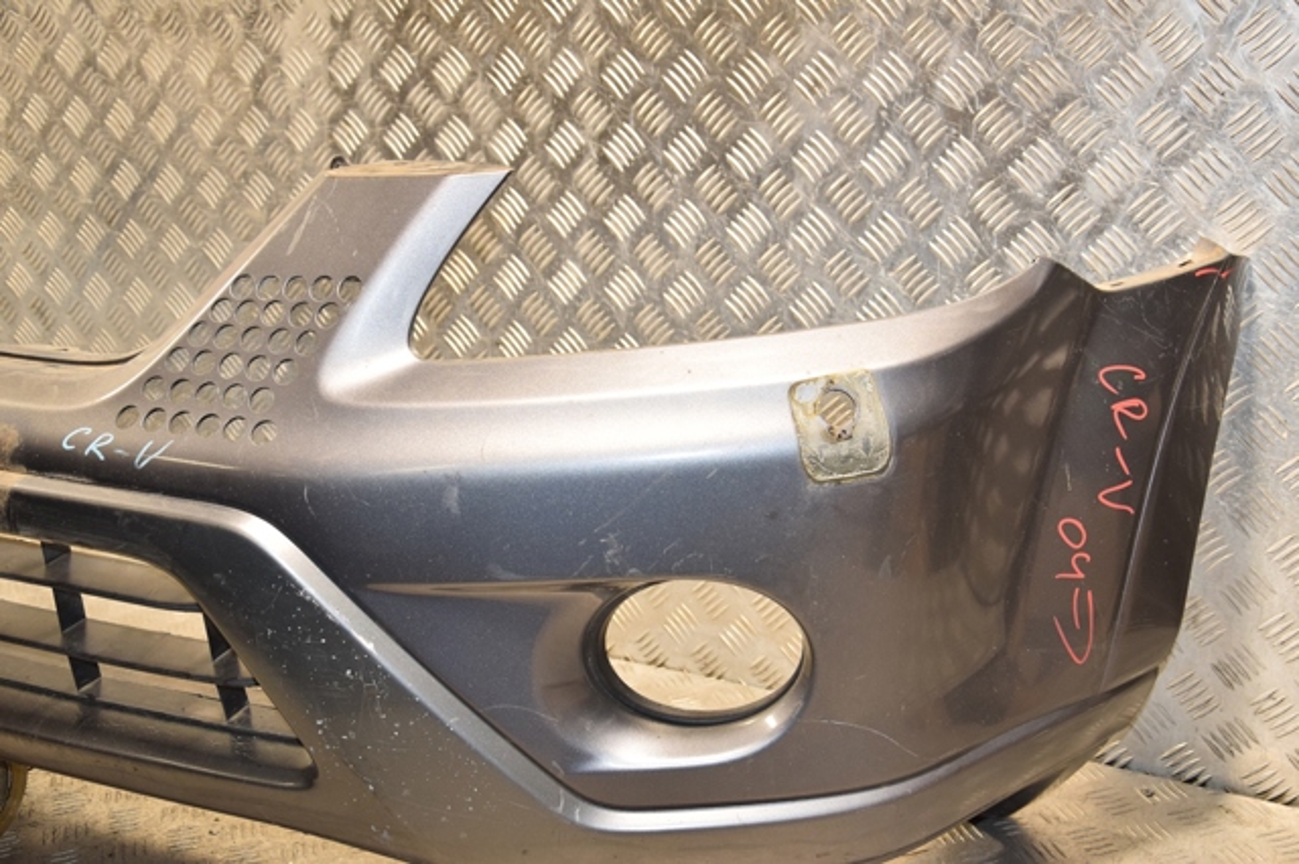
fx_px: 1515
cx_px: 650
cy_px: 432
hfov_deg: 46.4
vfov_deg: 31.9
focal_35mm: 42
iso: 800
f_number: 5.6
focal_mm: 28
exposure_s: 1/200
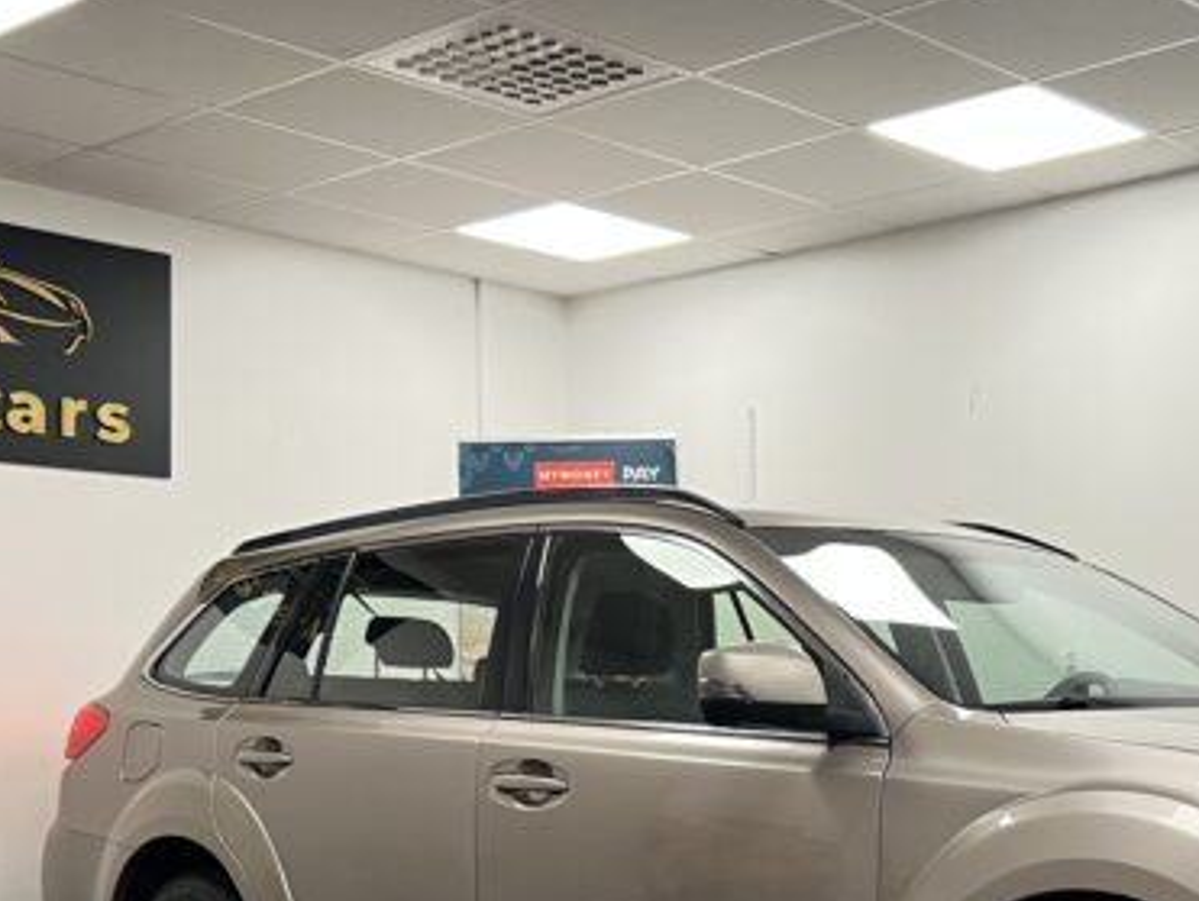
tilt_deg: -0.1
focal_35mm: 56
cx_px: 915
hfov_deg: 33.6
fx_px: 1942
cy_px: 691
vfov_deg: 25.8
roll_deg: +0.2
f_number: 1.5
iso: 80
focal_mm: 5.7
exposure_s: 1/50
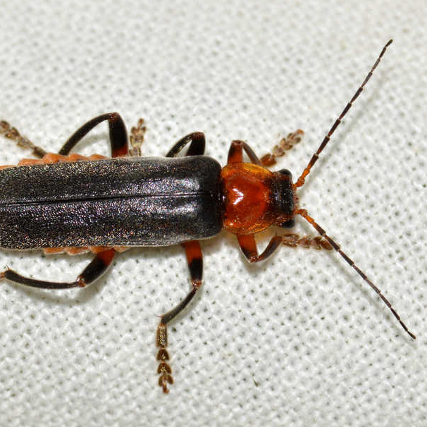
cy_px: 206
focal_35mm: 202
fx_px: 2819
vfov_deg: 8.7
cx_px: 187
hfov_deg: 8.7
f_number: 18
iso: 100
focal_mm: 100
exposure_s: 1/200
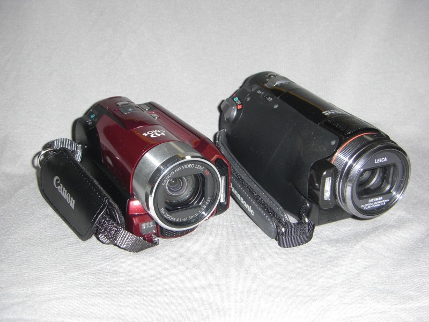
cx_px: 214
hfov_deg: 38.2
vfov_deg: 29.1
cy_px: 161
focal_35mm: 50
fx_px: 620
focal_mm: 8.4
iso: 100
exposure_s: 1/60
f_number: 3.7
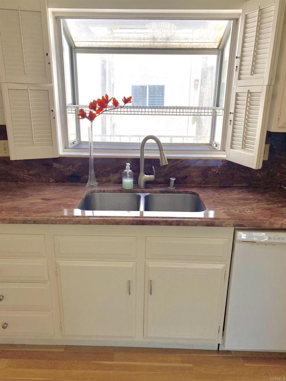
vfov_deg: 67.3
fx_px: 286
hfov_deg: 53.1
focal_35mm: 26
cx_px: 143
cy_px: 190
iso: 32
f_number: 1.8
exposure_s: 1/711
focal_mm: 4.25
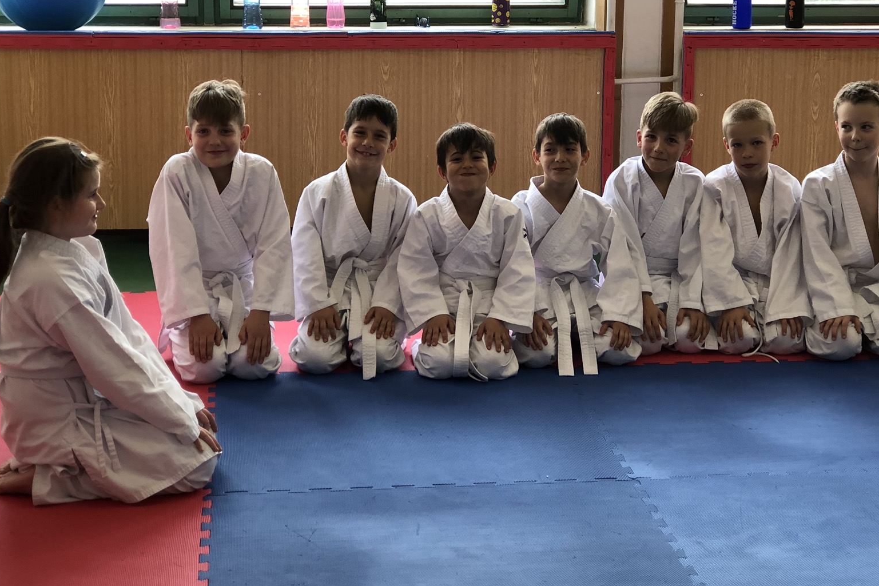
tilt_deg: -11.9
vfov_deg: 17.3
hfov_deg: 25.6
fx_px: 1929
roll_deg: -1.6
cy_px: 213
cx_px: 523
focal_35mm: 79
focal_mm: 6.6
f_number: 2.8
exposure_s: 1/33
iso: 32
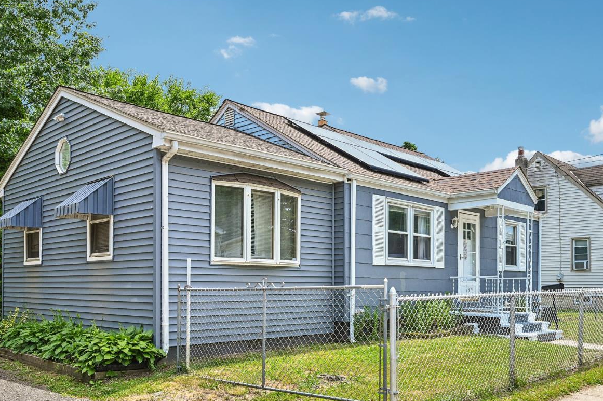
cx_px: 300
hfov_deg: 60.3
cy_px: 226
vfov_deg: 42.2
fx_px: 519
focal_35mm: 31
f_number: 8
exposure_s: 1/800
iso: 800
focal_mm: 24
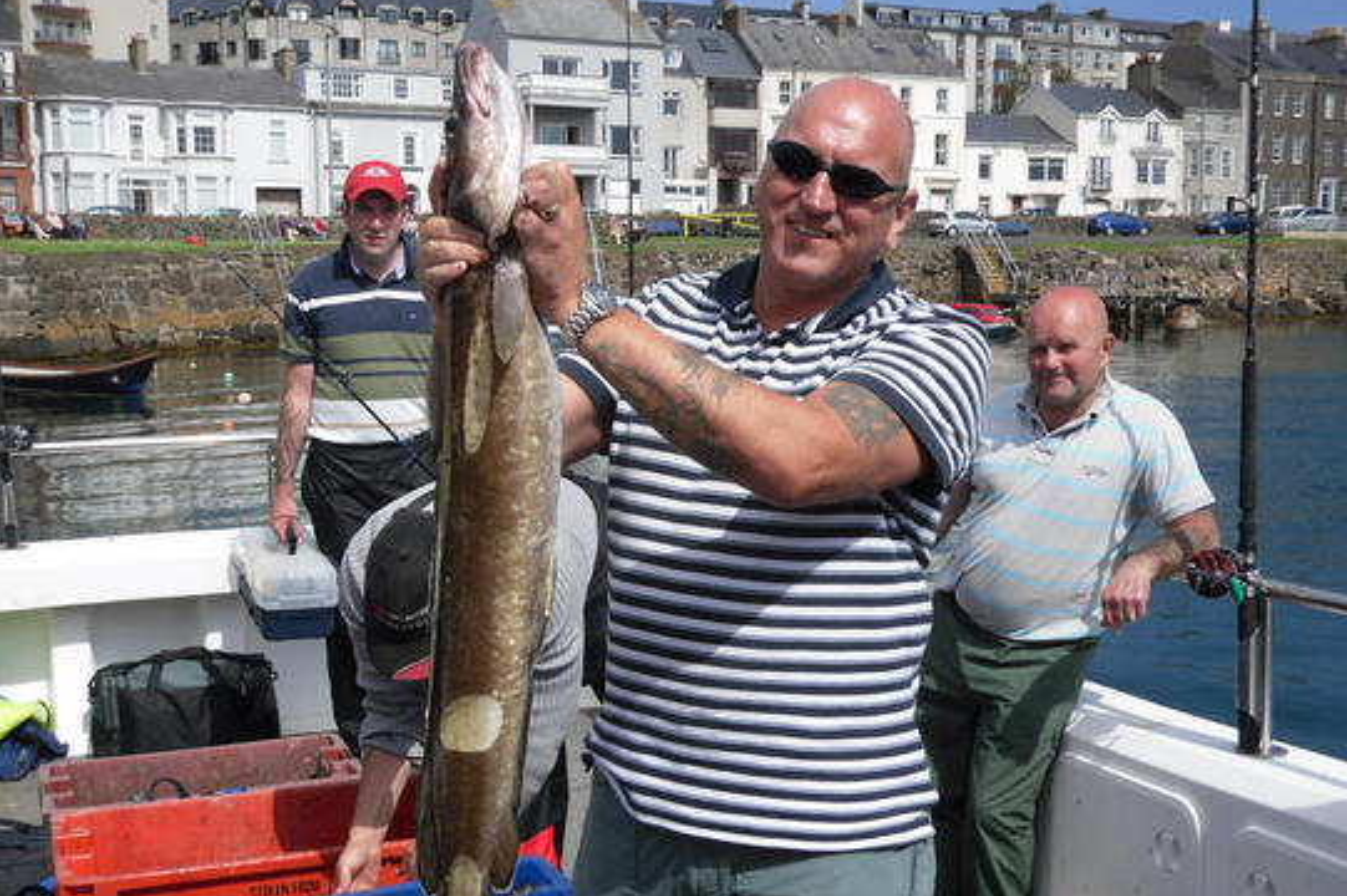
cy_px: 495
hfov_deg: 42.8
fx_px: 1720
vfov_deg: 29.2
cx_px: 674
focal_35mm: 46
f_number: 8.6
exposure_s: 1/197
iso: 80
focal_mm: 7.88
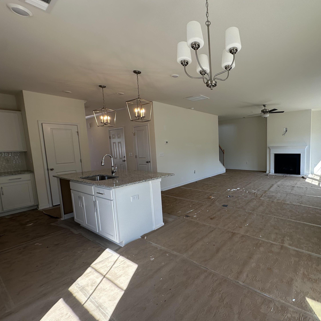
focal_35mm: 17
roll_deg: +1.6
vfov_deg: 84.0
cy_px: 164
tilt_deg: -5.2
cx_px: 218
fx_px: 178
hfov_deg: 80.8
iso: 40
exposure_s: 1/133
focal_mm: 2.22
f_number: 2.2
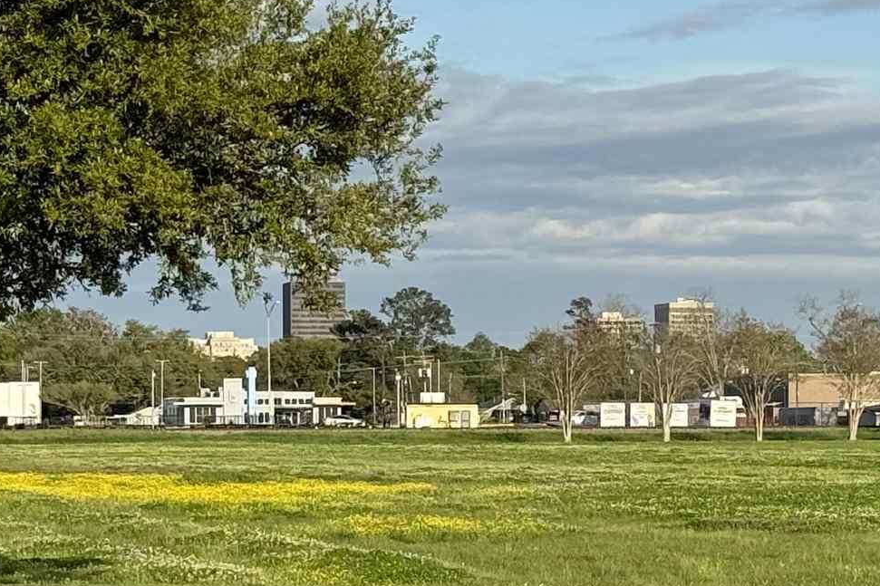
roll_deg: +0.3
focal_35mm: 158
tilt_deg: -1.6
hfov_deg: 13.0
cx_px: 596
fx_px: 3861
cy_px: 480
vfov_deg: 8.7
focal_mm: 6.86
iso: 64
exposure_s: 1/3610
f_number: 1.78
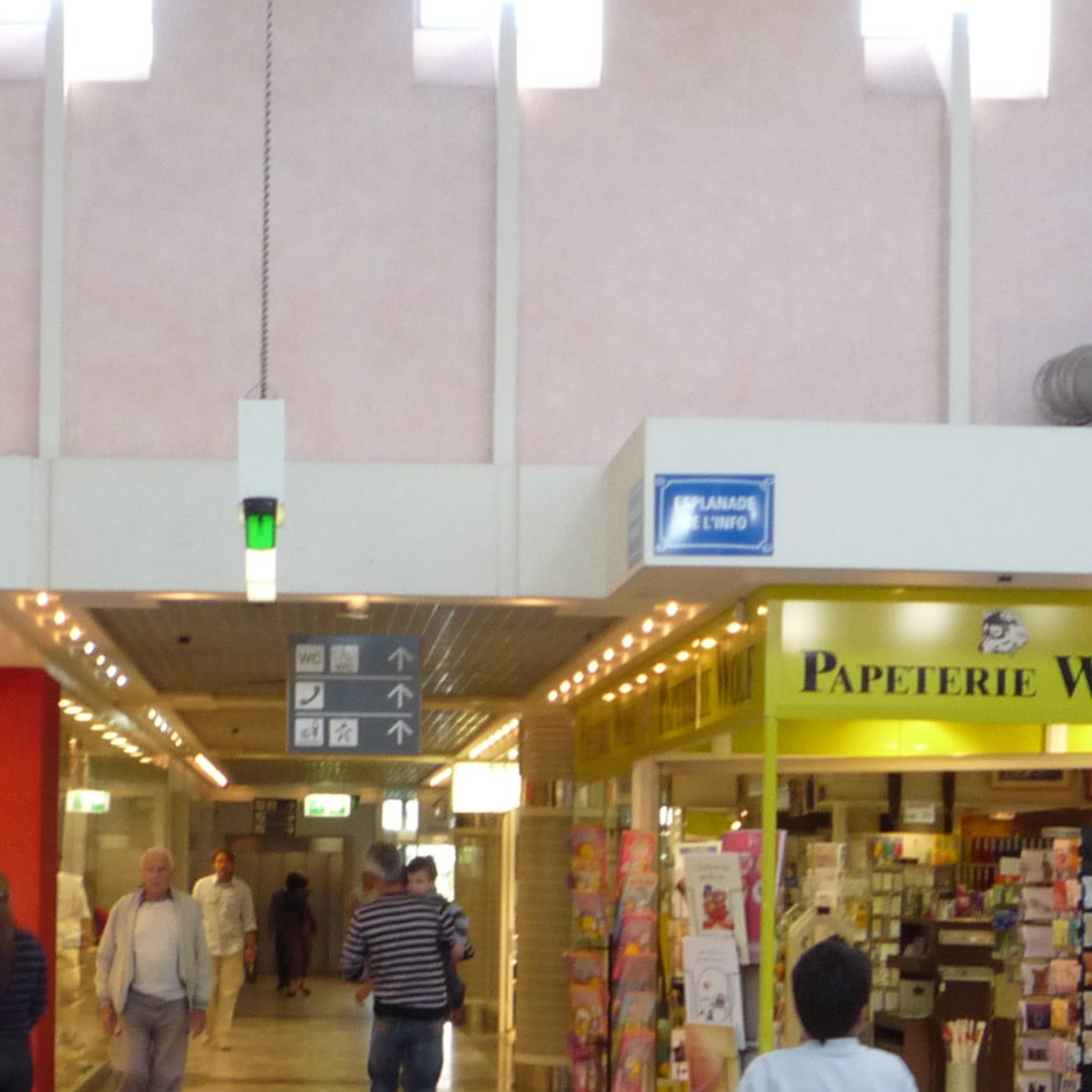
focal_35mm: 73
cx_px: 317
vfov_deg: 23.3
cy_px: 865
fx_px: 2605
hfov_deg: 23.5
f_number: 3.3
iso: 200
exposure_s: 1/30
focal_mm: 5.2
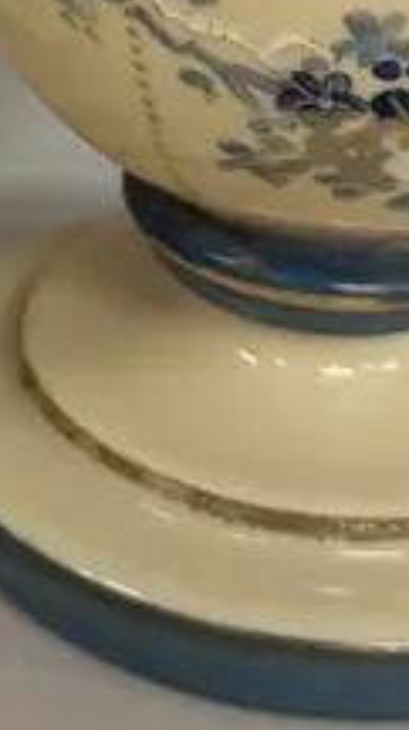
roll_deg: -1.8
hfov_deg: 9.5
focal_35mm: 124
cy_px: -281
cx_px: -172
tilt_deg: -17.5
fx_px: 2398
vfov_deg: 16.2
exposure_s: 1/100
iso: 160
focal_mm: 6.86
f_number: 1.78
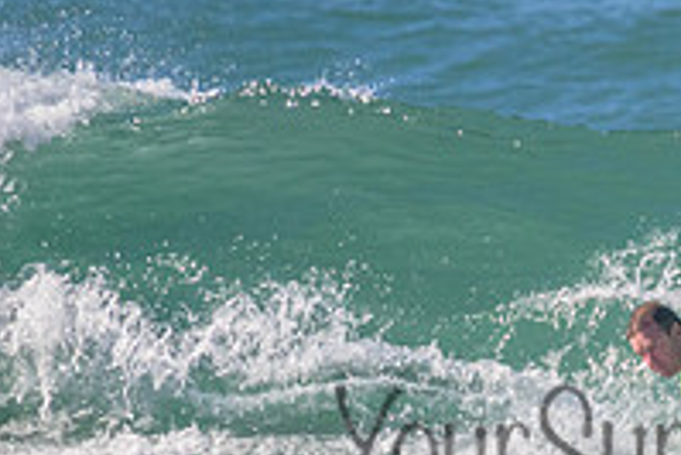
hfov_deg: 0.9
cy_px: 409
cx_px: 688
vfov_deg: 0.6
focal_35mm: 2328
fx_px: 44069
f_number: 11
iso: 1600
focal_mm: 800
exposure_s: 1/2000
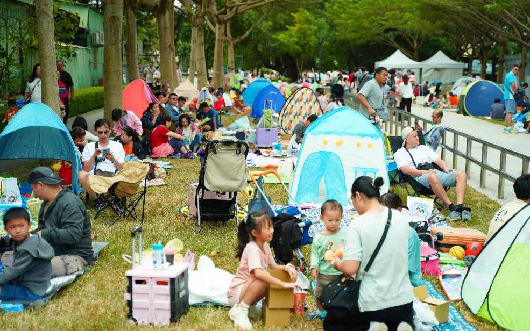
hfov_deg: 34.0
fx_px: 867
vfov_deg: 21.6
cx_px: 263
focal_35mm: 60
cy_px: 172
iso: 100
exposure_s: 1/400
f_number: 2.8
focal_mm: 58
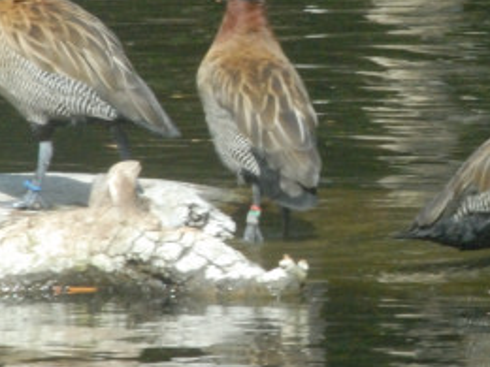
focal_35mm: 1331
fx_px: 18841
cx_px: 388
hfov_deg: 1.5
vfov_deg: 1.1
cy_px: 138
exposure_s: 1/125
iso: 1600
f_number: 32
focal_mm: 300
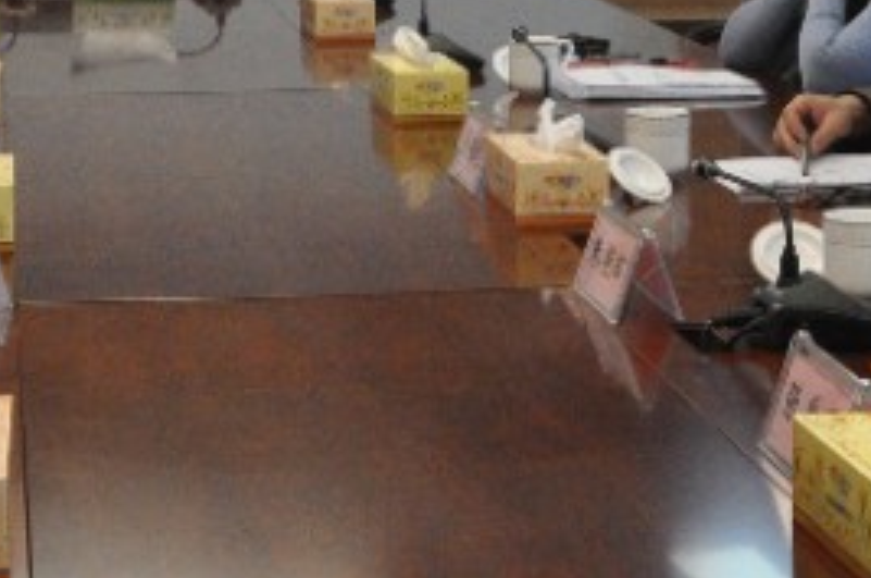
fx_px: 3333
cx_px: 375
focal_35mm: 138
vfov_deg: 9.8
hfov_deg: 14.9
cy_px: -33
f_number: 8
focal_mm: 24
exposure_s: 1/250
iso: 2000
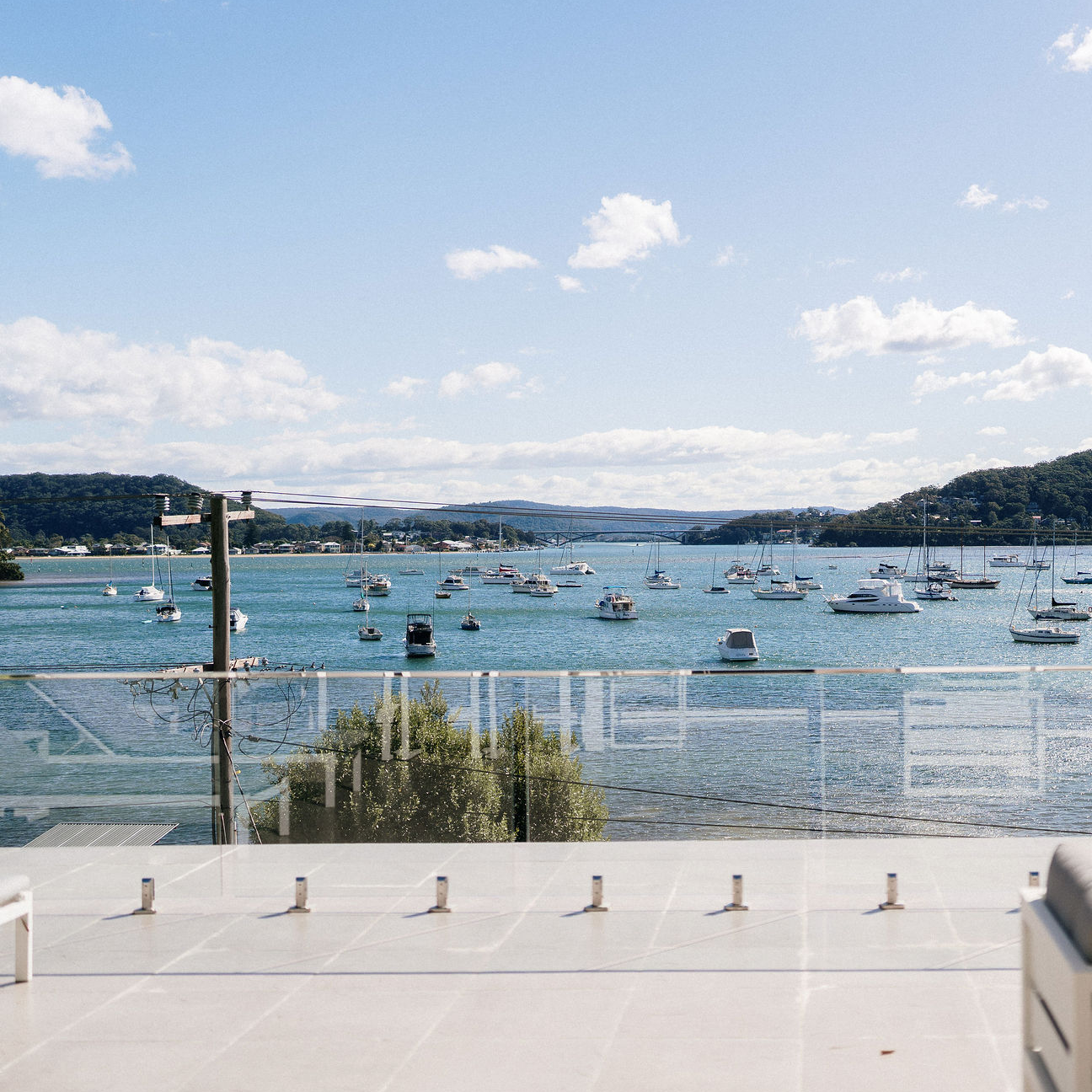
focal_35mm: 47
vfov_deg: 36.1
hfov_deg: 35.4
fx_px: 1677
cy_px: 558
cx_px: 802
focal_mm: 35
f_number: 1.4
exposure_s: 1/8000
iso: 100
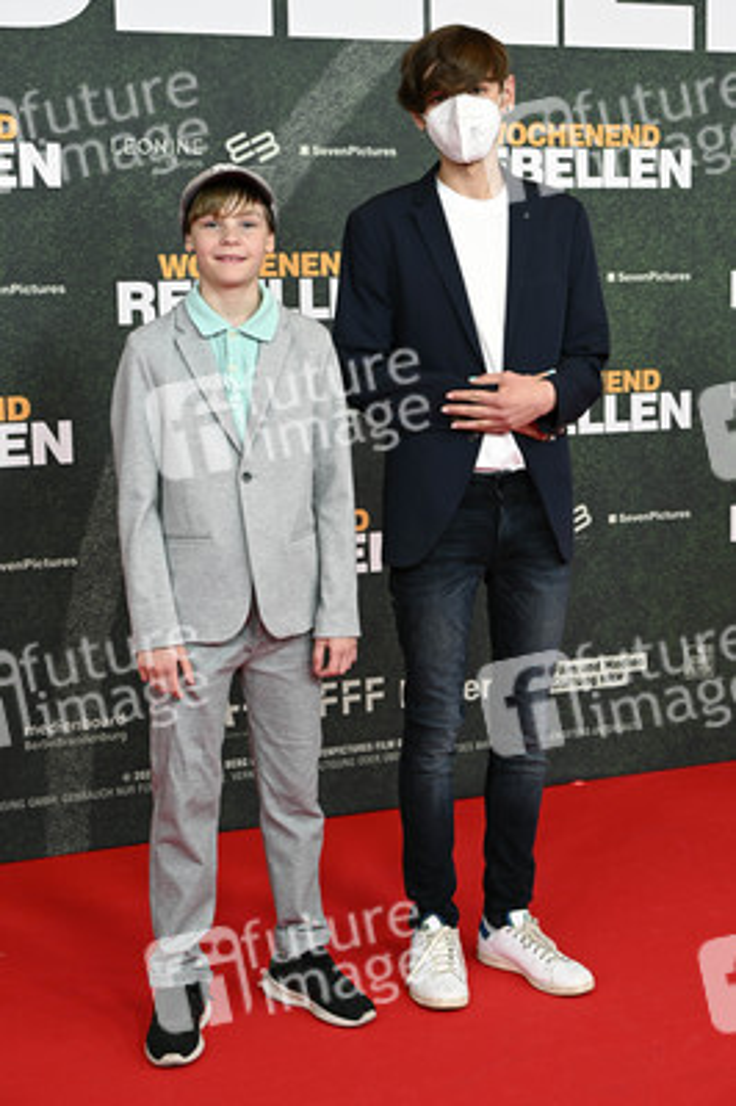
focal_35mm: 54
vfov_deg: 36.9
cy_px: 553
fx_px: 1659
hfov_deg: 25.0
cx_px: 368
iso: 1000
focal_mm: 54
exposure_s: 1/200
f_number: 6.3
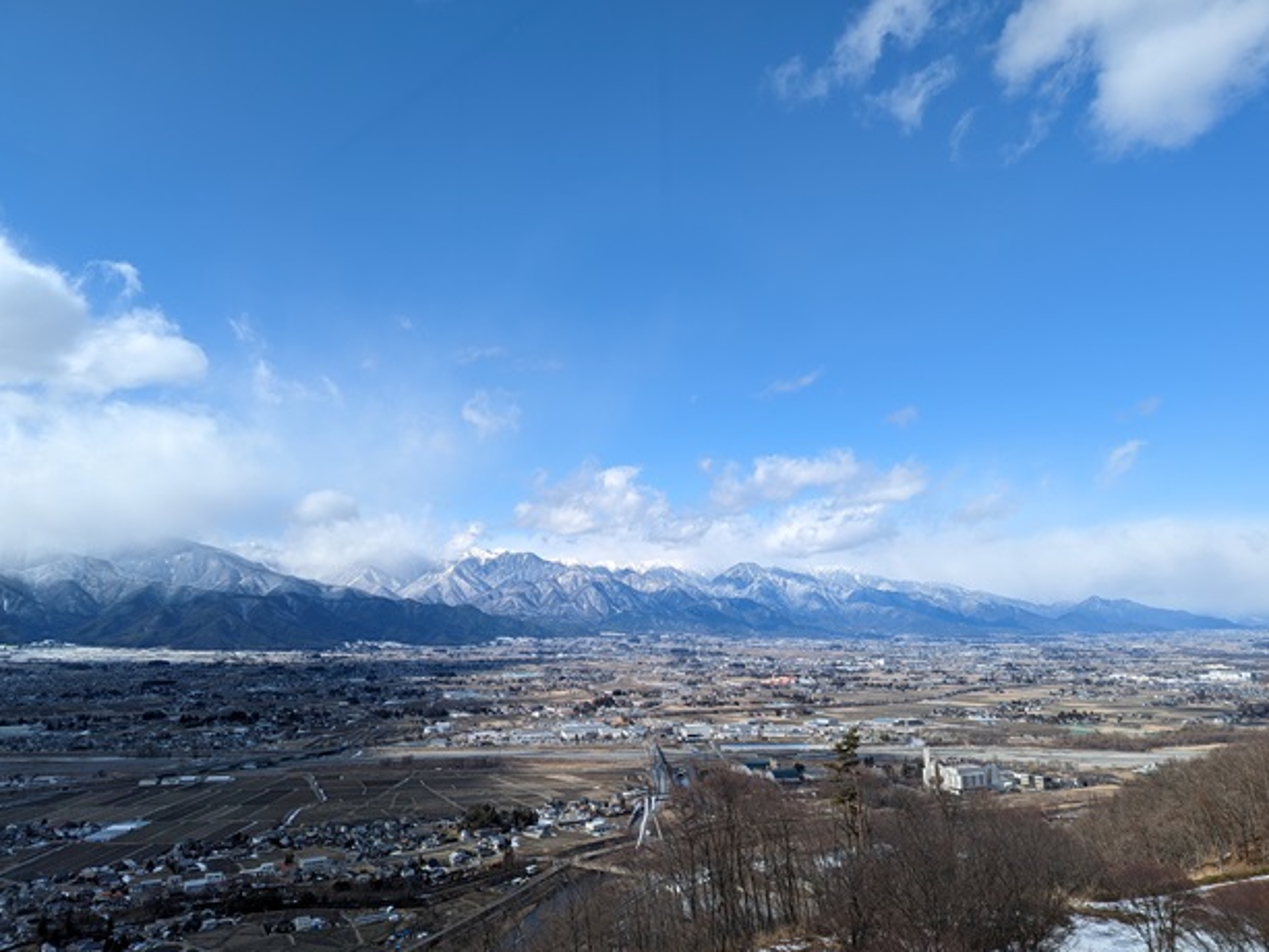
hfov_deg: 69.4
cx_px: 642
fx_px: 917
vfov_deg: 54.9
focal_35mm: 25
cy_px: 462
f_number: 1.85
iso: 50
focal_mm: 6.81
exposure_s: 1/1887
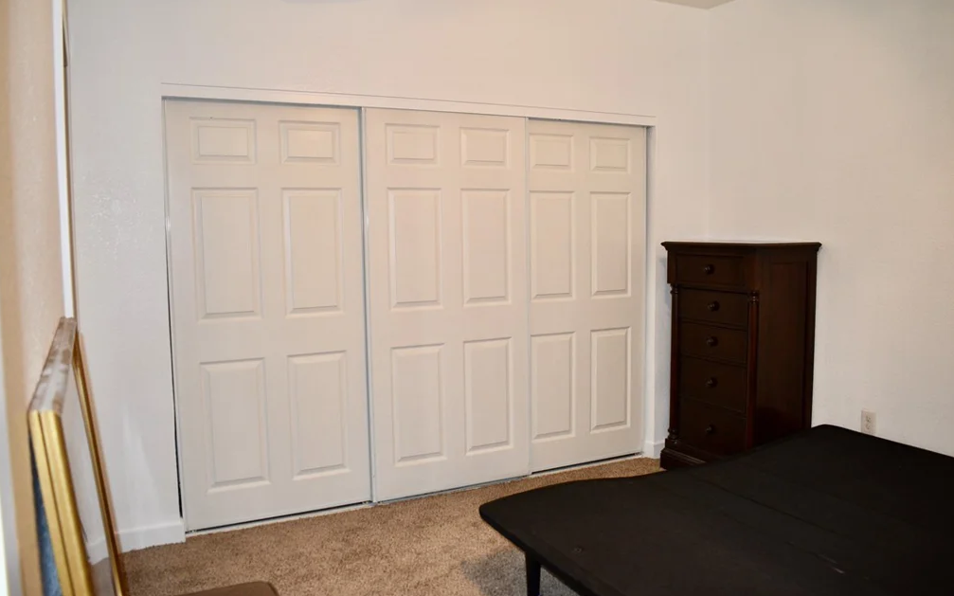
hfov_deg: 66.5
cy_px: 309
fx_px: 728
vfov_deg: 44.5
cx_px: 474
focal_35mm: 28
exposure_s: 1/60
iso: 900
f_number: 3.5
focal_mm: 18
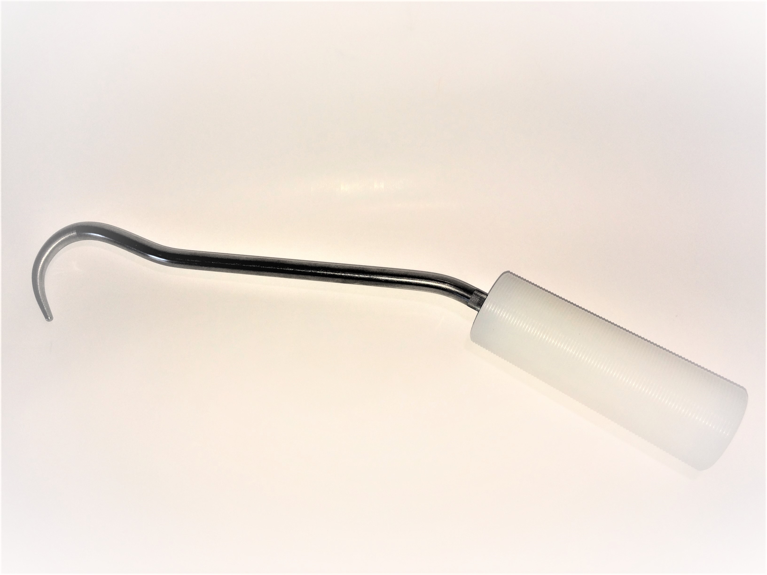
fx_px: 643
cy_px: 288
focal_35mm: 29
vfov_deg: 48.2
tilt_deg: -60.7
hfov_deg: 61.7
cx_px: 384
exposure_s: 1/197
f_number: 2.2
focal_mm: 4.15
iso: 32
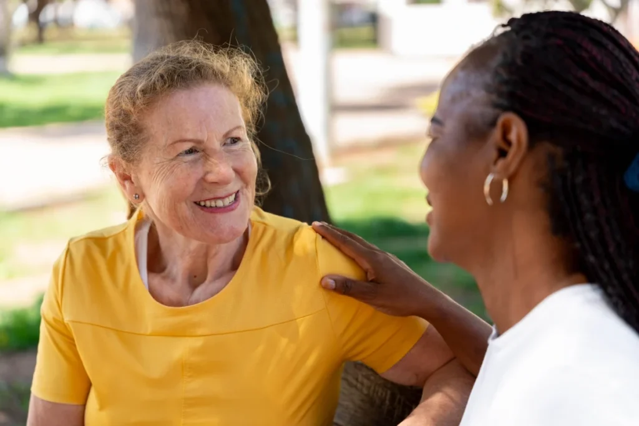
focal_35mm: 70
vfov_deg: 19.5
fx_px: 1243
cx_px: 320
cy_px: 213
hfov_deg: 28.8
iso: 250
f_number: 2.8
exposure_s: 1/640
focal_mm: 70
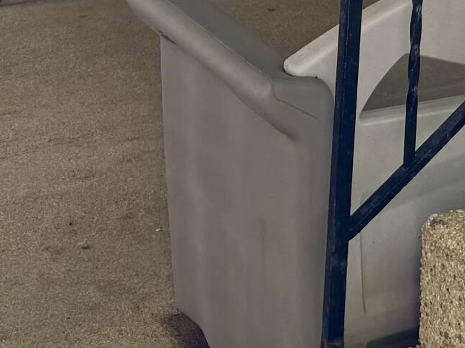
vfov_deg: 11.6
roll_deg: -1.4
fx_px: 1504
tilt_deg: -2.7
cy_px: -386
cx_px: 493
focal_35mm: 112
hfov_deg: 17.1
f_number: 1.78
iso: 100
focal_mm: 6.76
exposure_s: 1/365
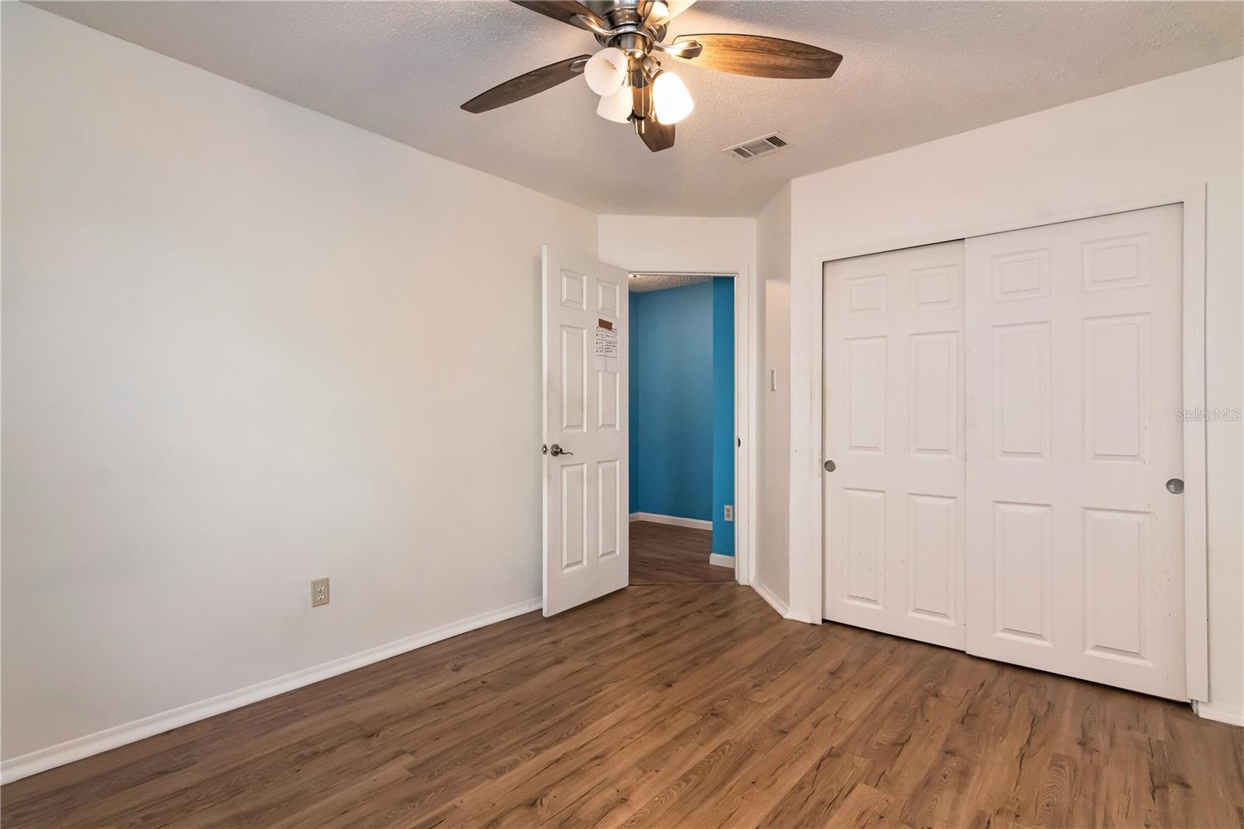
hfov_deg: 95.0
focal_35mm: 16
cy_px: 414
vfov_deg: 72.0
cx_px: 622
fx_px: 570
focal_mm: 11
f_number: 8
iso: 1600
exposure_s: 1/60
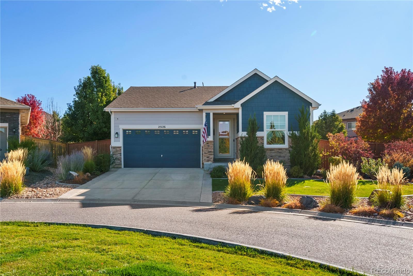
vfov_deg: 37.9
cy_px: 138
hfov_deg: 54.4
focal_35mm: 35
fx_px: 402
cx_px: 206
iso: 100
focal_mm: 35
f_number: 8
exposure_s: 1/200
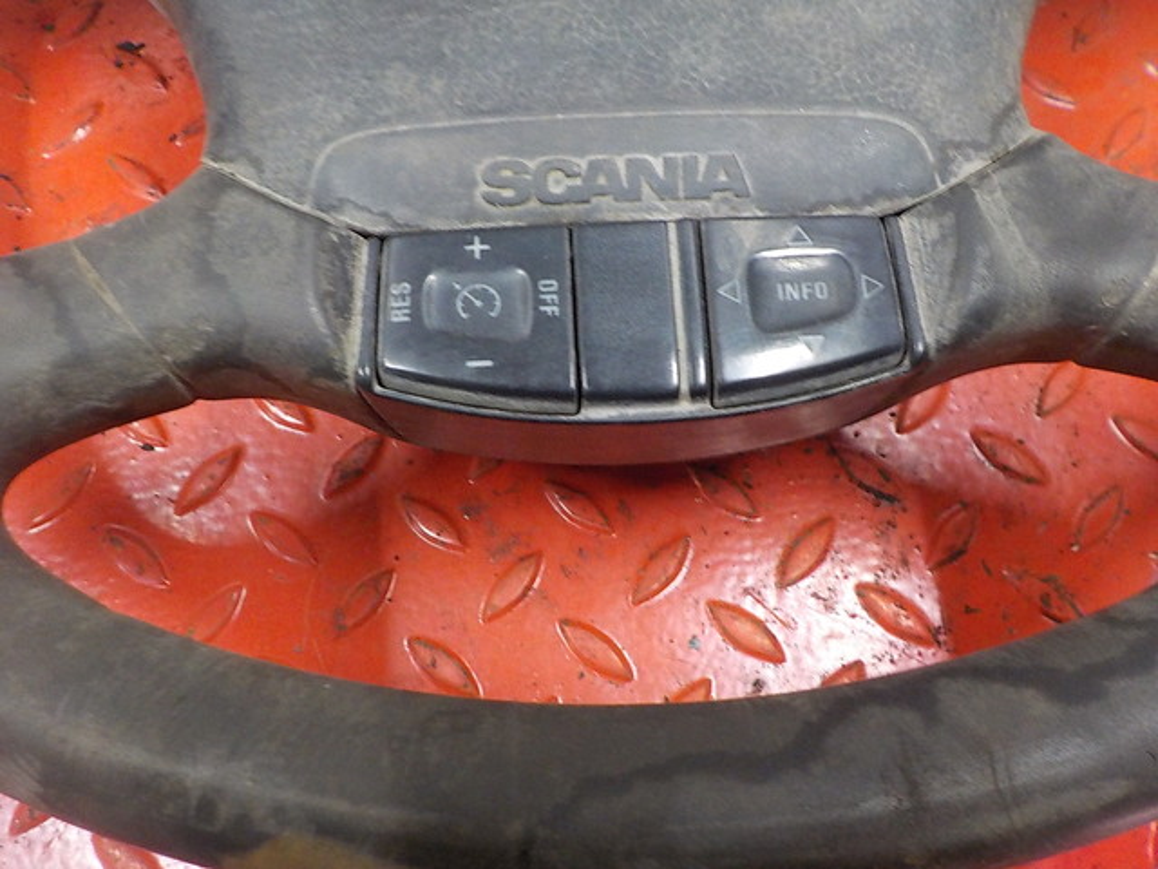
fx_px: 1004
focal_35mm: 30
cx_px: 579
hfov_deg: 60.0
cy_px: 434
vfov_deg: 46.8
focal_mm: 4.1
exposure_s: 1/13
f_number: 3.3
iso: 400
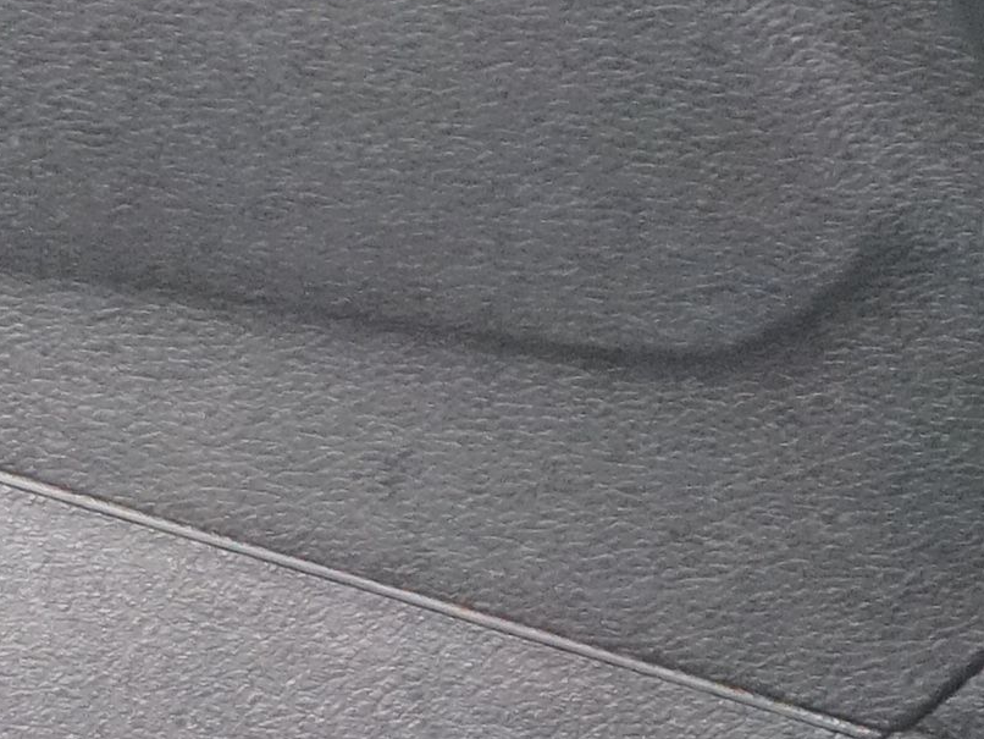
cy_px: -1035
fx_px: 7933
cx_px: -1482
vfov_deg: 5.2
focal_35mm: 279
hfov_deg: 6.7
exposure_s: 1/160
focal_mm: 39
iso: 6400
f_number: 4
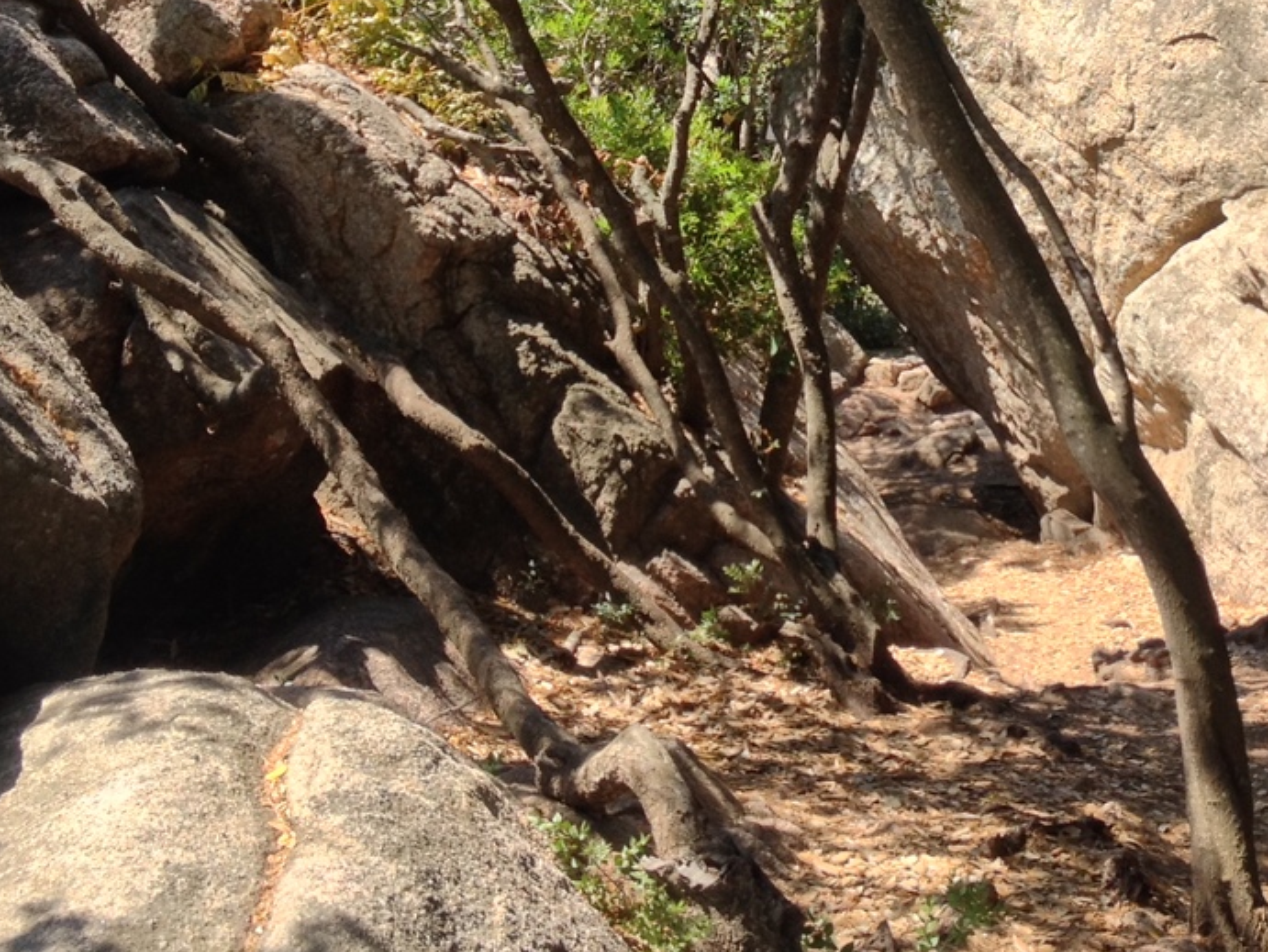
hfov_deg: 23.9
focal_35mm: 81
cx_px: 895
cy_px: 7
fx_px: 2969
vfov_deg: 17.8
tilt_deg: -5.1
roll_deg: +0.4
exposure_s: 1/329
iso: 50
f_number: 2.4
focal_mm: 4.28
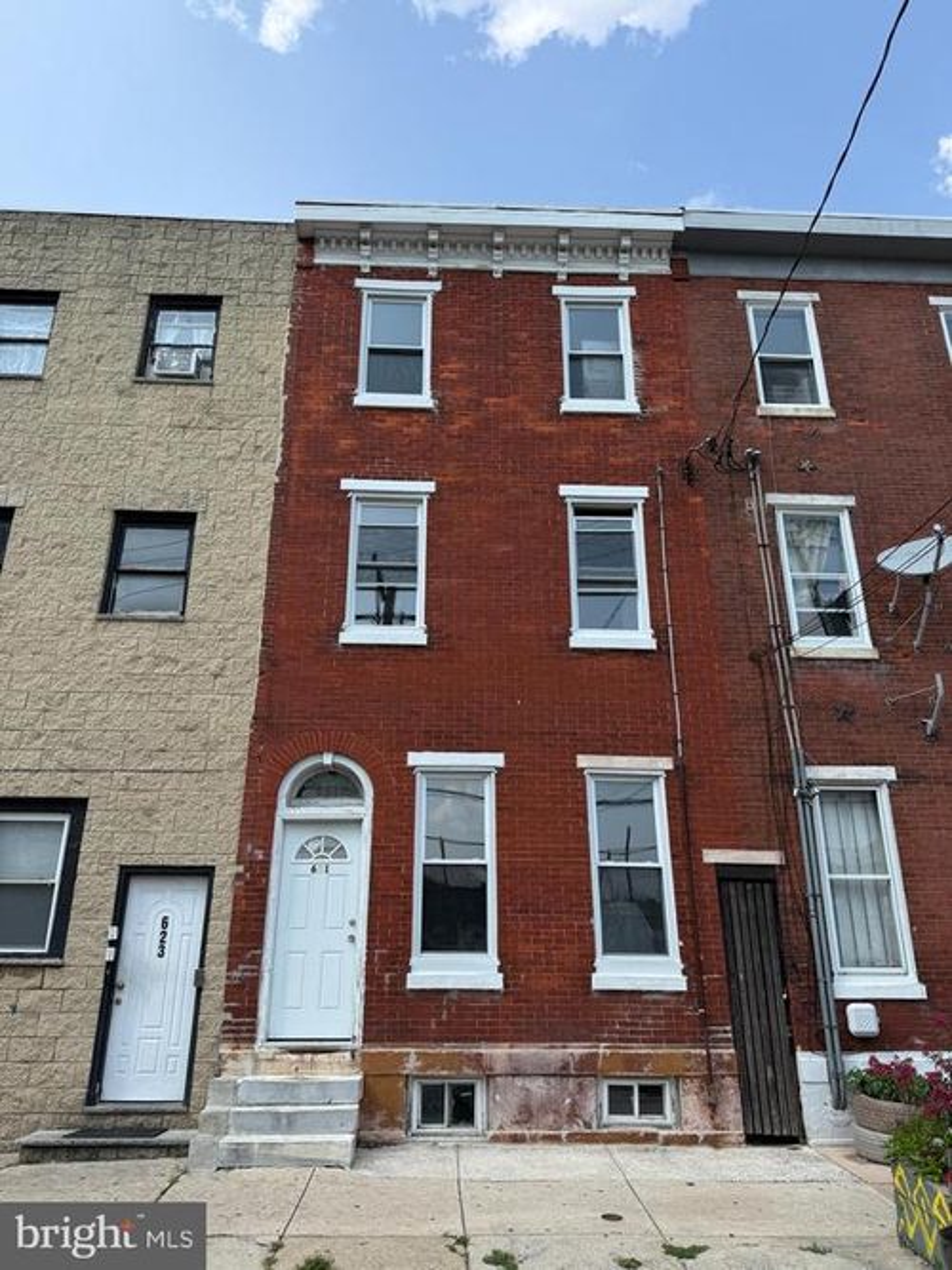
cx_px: 476
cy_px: 635
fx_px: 880
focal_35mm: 24
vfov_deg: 71.6
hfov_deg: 56.8
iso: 80
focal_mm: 6.76
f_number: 1.78
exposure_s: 1/3021
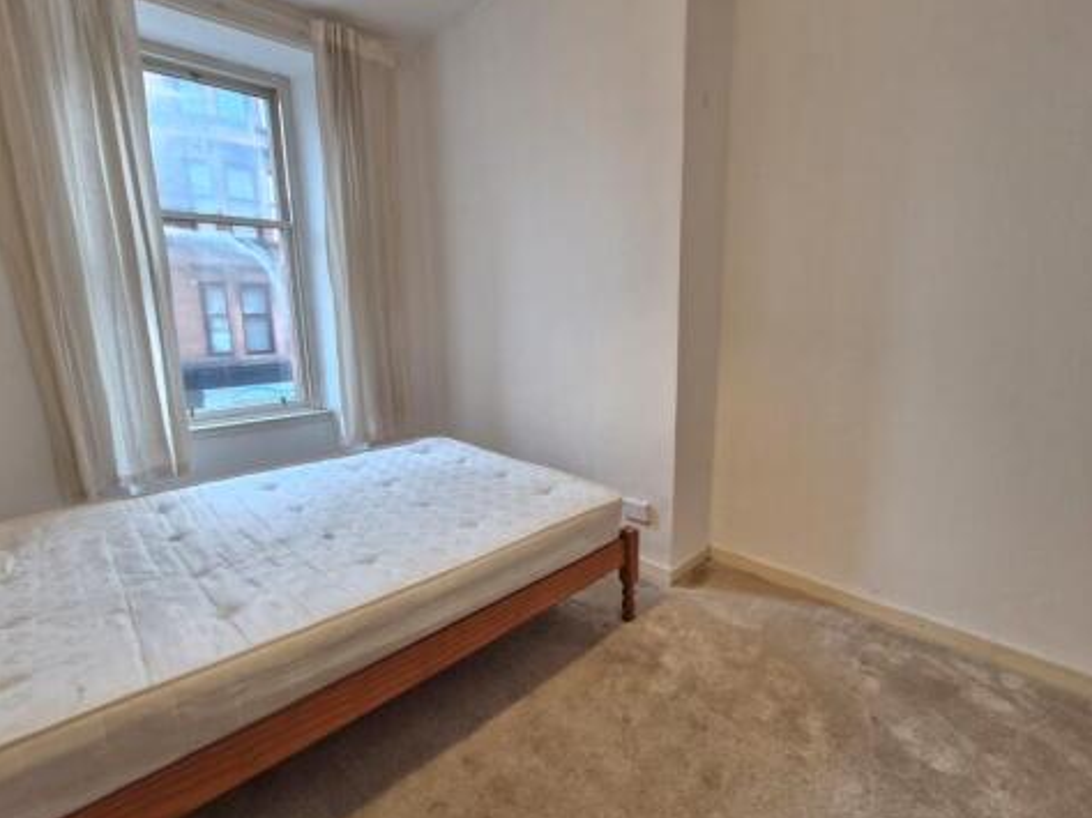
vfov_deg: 78.1
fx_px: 504
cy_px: 409
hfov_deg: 94.5
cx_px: 556
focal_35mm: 16
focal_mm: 1.74
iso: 80
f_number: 2.2
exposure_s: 1/50
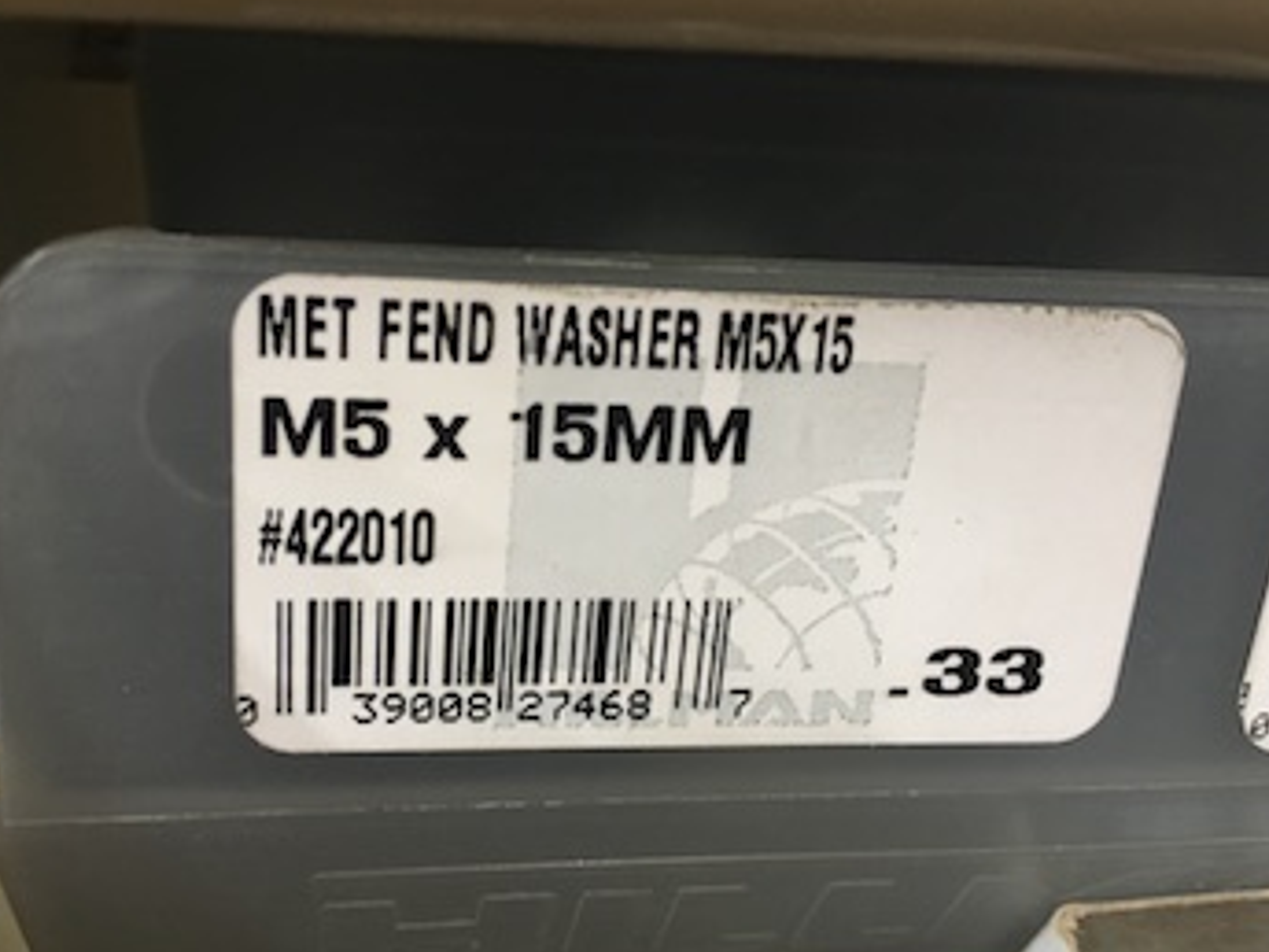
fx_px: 1246
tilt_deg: -50.7
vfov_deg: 41.8
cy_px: 483
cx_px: 570
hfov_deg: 53.9
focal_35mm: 34
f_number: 2.2
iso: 100
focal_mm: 4.15
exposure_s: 1/30
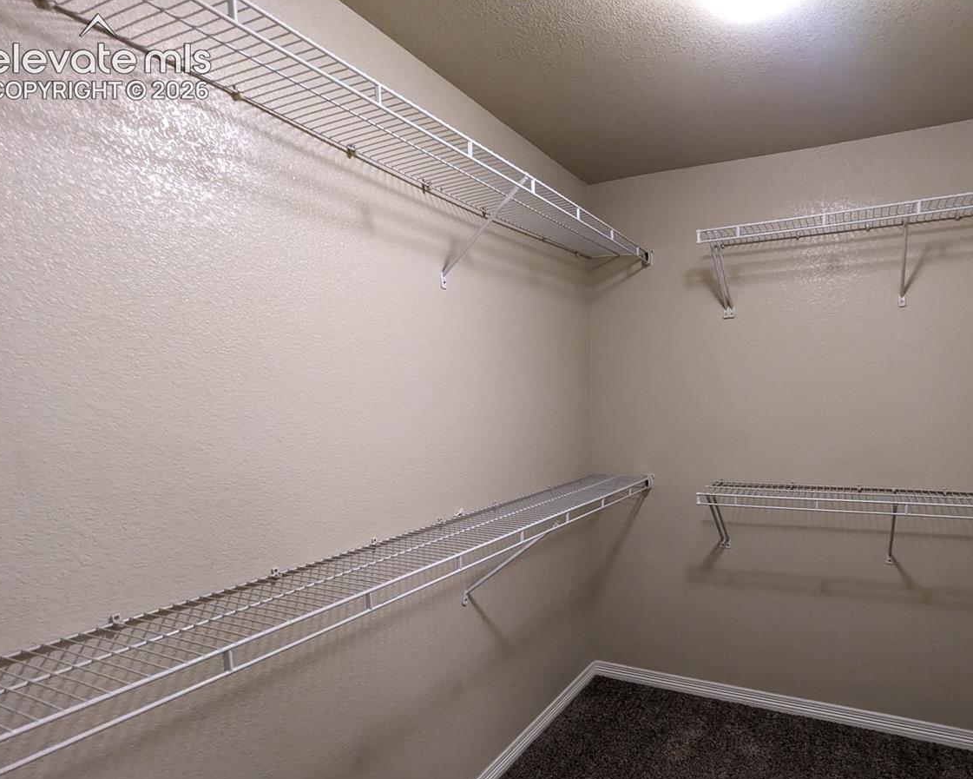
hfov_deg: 79.2
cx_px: 596
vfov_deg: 67.5
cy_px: 461
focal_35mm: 20
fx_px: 576
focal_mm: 2.35
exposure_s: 1/24
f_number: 2.2
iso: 636
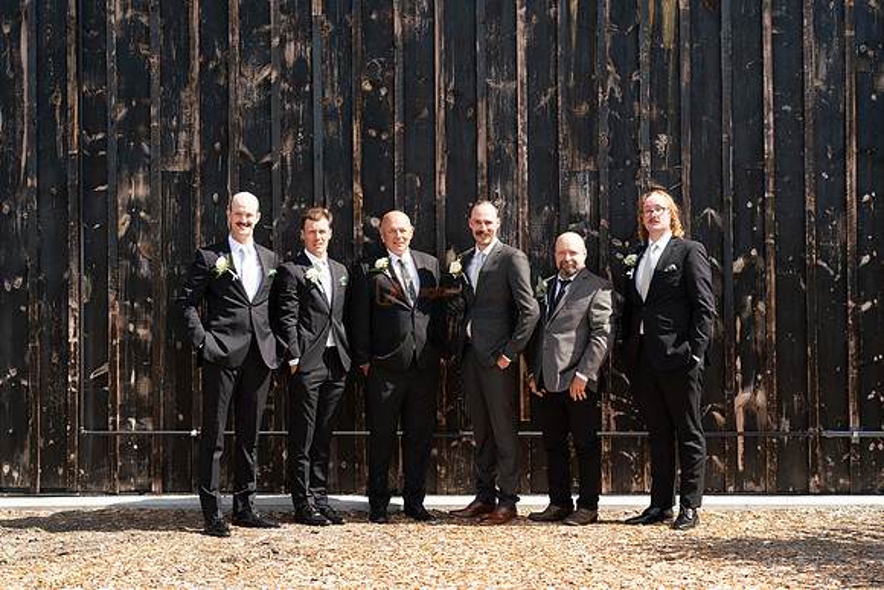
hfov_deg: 38.2
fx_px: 1277
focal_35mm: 52
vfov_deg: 26.0
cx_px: 442
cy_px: 295
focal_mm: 52
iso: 400
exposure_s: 1/1000
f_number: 4.5
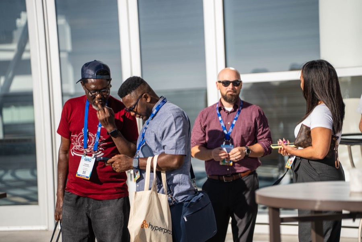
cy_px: 121
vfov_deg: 12.8
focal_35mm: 107
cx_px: 181
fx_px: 1076
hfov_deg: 19.1
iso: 100
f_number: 2.8
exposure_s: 1/1600
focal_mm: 107
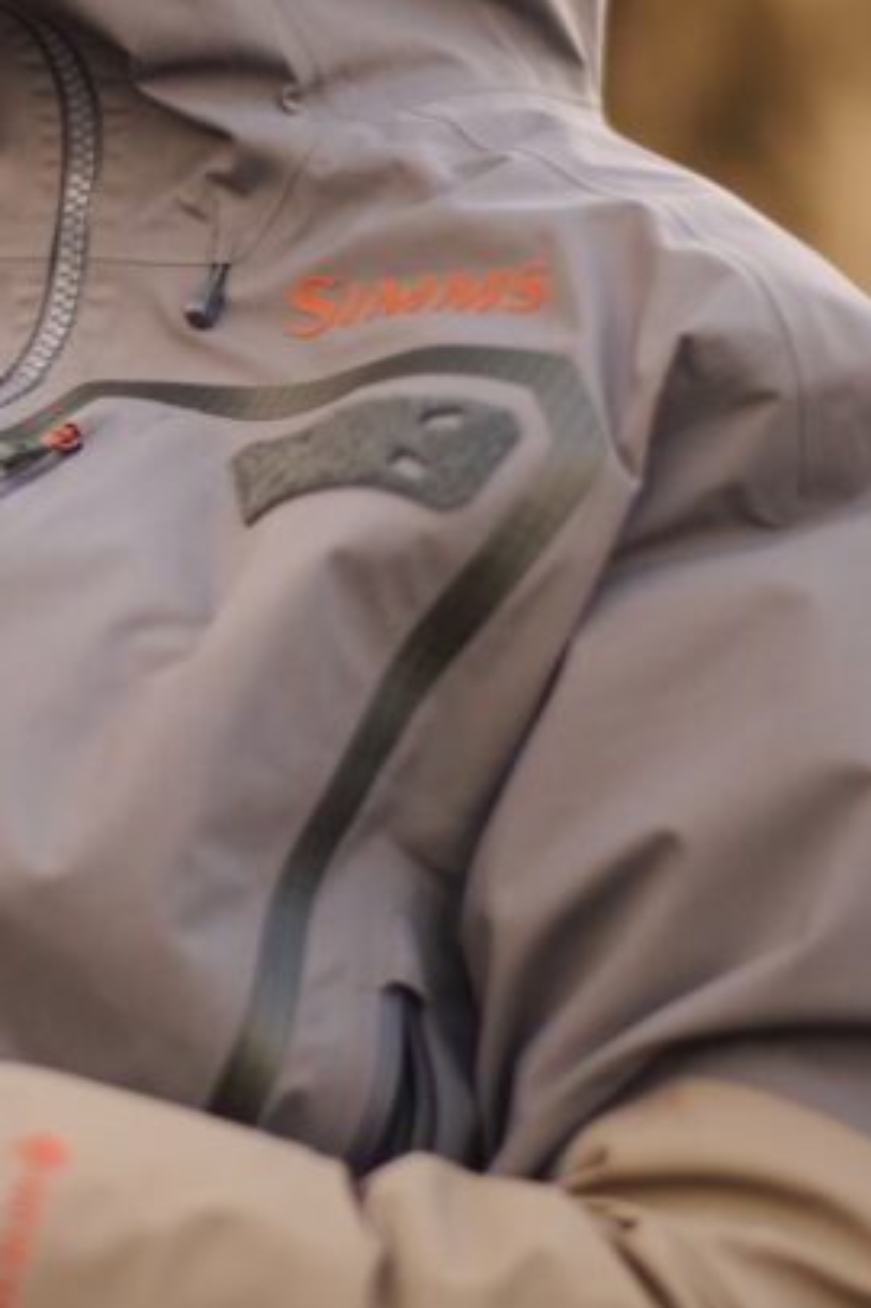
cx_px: 43
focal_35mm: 146
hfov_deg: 9.3
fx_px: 5303
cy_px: 405
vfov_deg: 14.0
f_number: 1.4
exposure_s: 1/5000
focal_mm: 58
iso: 800
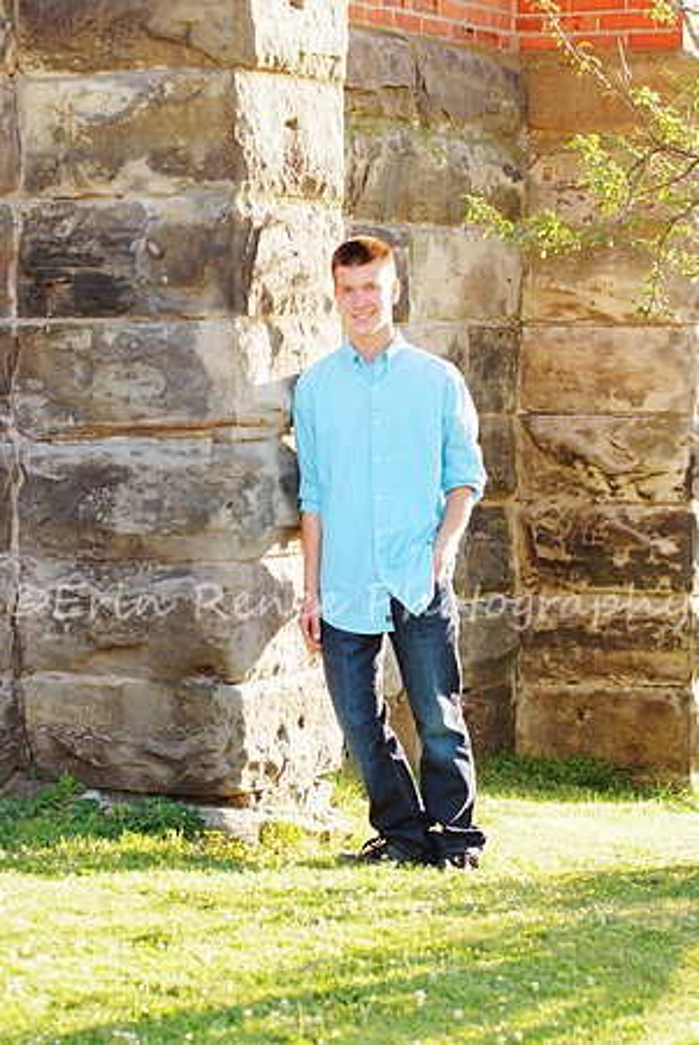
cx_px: 350
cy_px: 522
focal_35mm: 105
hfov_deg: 13.1
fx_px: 3051
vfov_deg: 19.4
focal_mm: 70
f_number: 4.5
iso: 400
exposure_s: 1/160
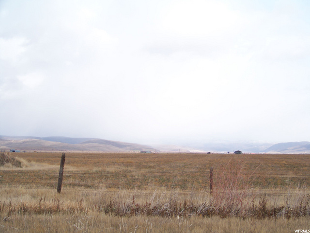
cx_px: 155
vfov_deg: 25.7
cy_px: 116
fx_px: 510
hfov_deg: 33.8
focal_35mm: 57
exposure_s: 1/320
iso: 64
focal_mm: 11.7
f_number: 3.2
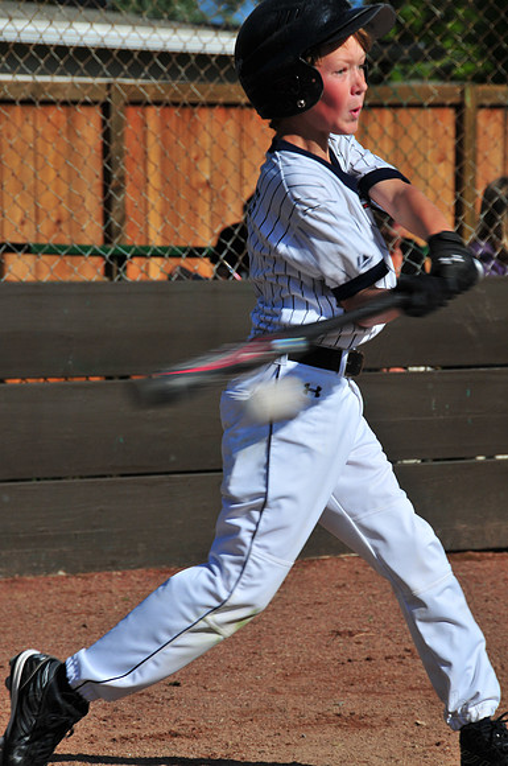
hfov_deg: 6.8
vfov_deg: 10.2
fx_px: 4299
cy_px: 383
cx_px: 254
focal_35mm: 202
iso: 200
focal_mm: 135
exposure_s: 1/250
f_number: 11
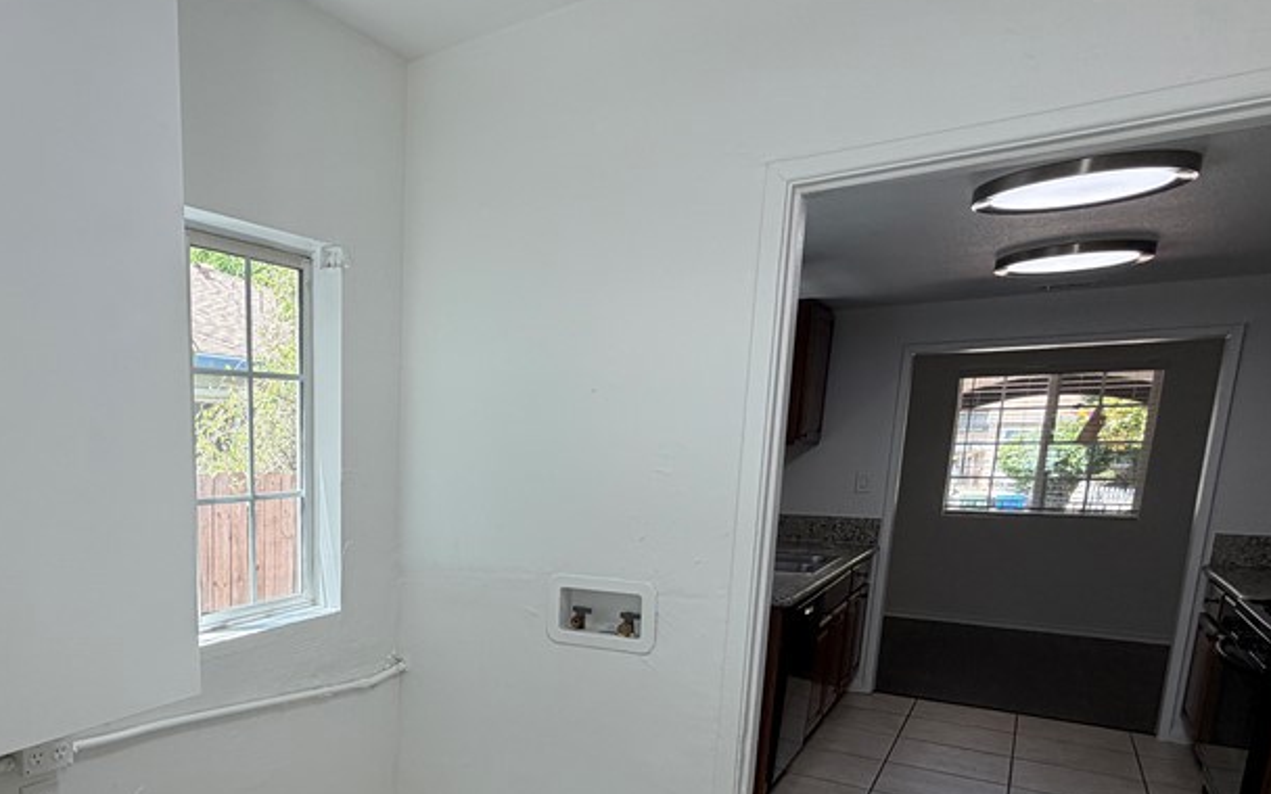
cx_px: 291
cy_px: 604
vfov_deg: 47.3
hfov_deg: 67.1
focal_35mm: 25
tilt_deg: -10.5
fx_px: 866
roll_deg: +0.5
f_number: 2.2
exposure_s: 1/120
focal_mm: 2.22
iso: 64
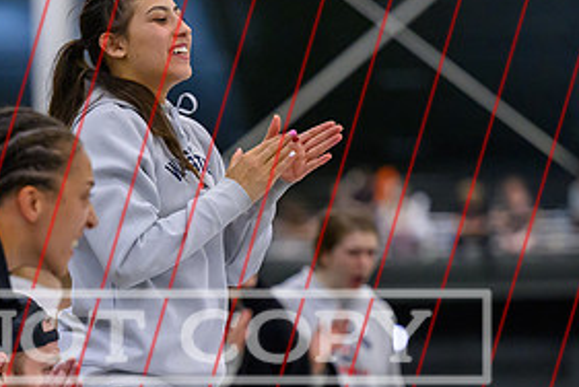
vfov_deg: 4.5
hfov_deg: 6.7
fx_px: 4959
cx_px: 135
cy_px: 350
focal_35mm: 308
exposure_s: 1/640
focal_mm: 135
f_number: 2.8
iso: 6400
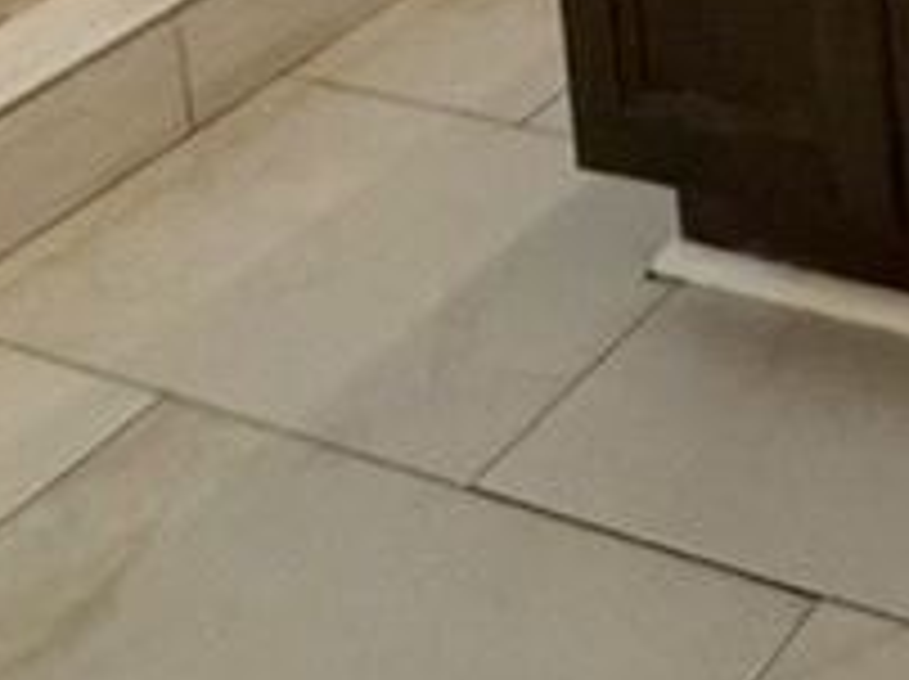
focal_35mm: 71
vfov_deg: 13.6
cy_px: -1036
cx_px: 1530
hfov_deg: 21.0
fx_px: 1862
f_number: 2.2
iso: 250
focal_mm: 2.22
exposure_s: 1/60
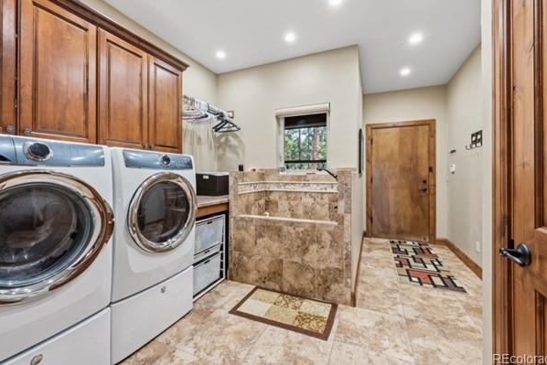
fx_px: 228
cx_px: 273
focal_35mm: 15
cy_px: 173
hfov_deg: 100.4
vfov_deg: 77.3
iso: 400
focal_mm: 14
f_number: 8
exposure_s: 1/2
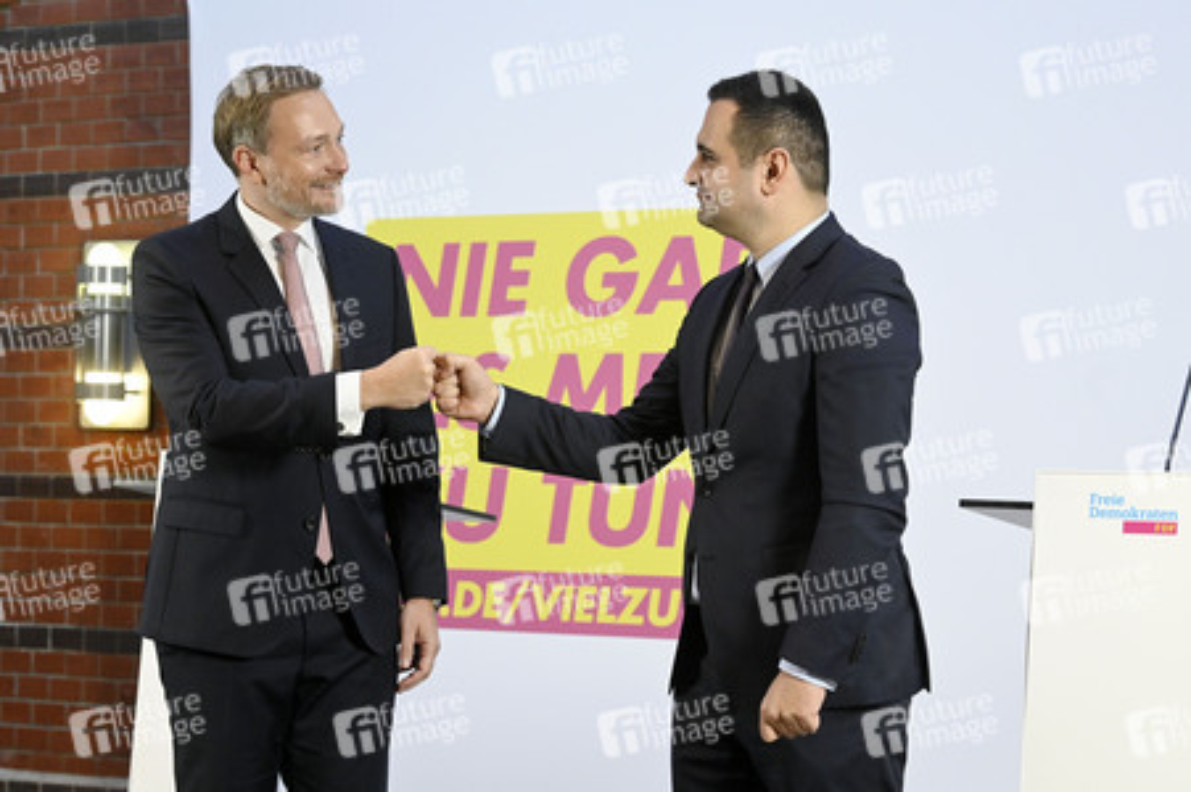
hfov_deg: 28.9
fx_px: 2314
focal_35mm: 70
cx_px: 596
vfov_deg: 19.4
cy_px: 396
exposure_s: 1/320
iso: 5000
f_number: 5.6
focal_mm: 70
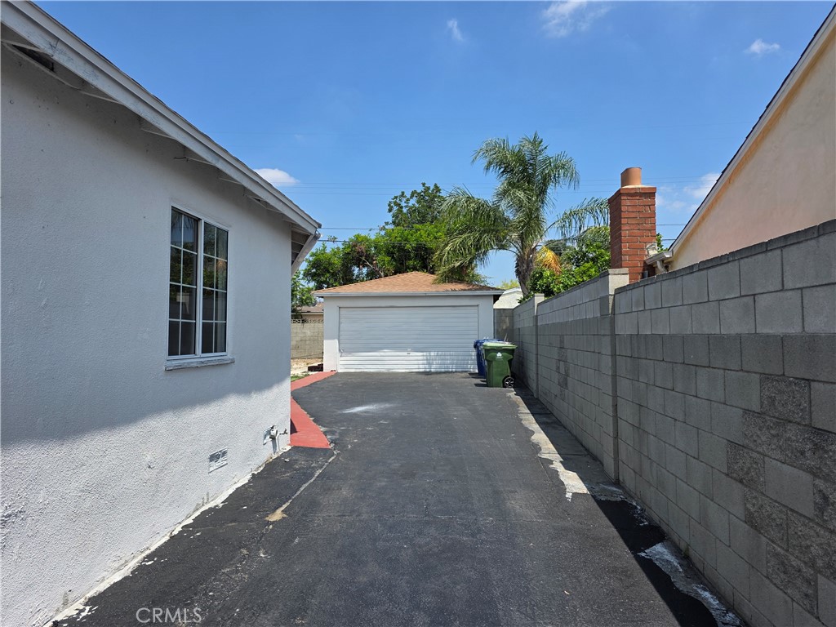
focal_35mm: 23
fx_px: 555
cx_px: 418
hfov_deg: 73.9
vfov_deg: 58.9
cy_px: 314
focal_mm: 6.3
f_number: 1.7
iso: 80
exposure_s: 1/5447
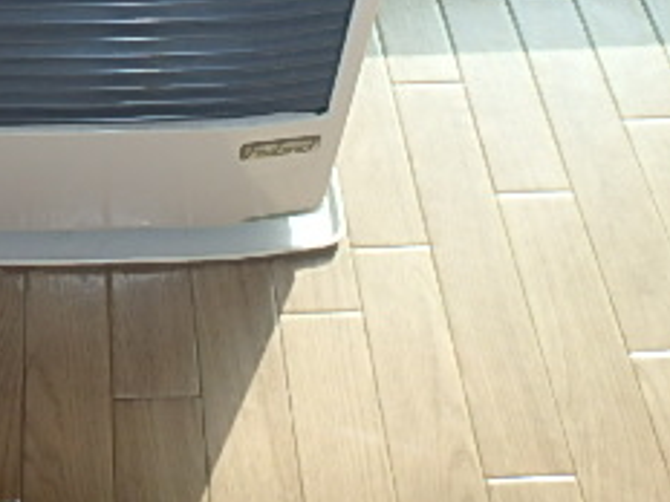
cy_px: -156
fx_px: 1123
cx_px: 66
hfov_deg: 31.7
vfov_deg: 22.5
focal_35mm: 58
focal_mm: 3.7
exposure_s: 1/200
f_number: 3.5
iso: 125
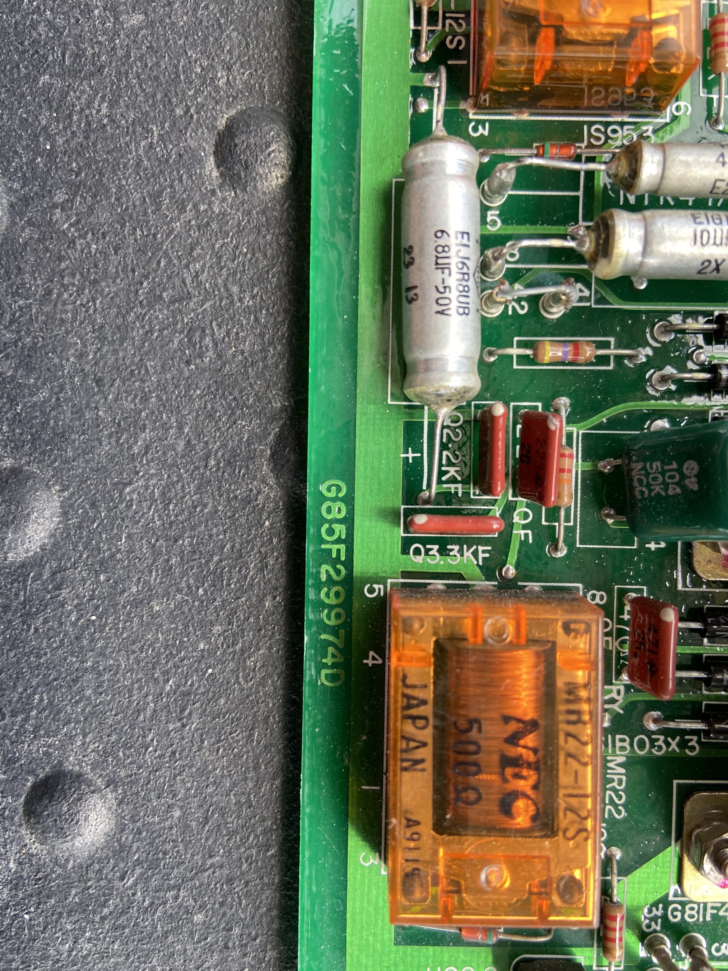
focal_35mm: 26
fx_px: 729
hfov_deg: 53.1
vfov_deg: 67.3
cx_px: 364
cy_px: 486
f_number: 1.8
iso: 32
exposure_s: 1/127
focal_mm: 4.25
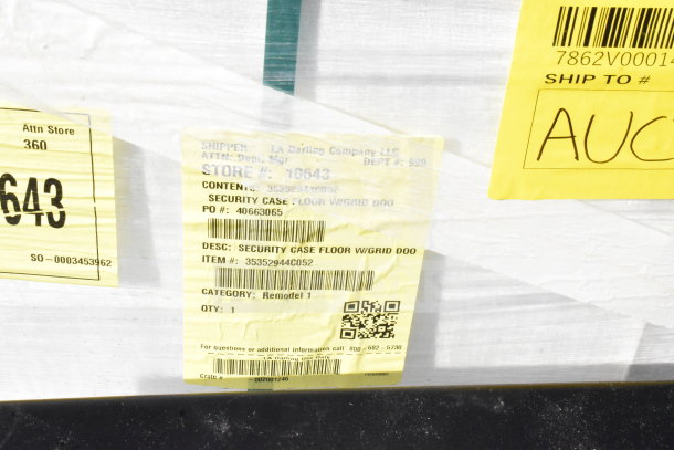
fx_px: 1264
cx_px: 337
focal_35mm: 68
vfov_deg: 20.2
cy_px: 225
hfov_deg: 29.9
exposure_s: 1/2000
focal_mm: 45
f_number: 22
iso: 6400
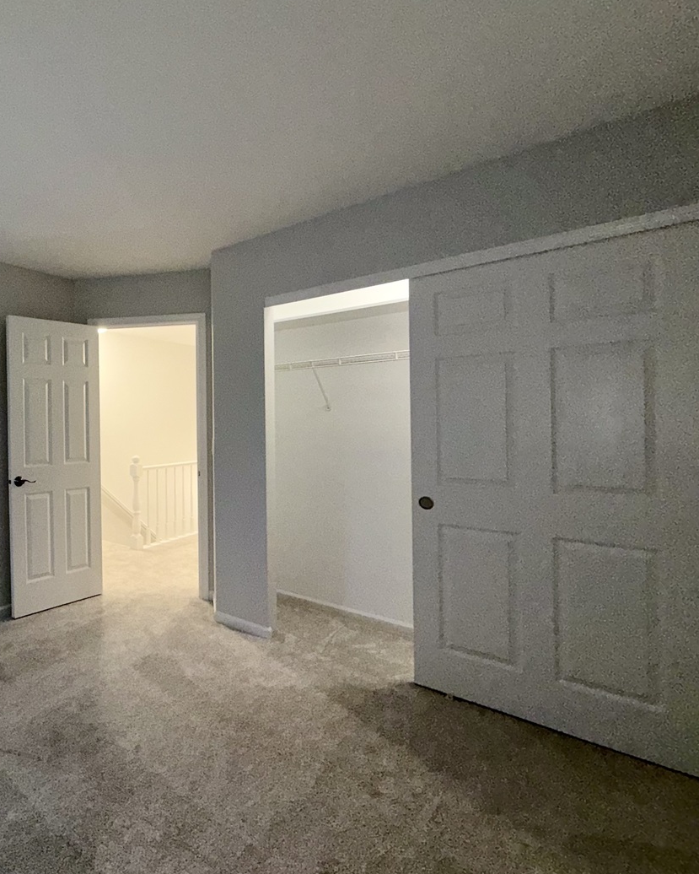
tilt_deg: -0.9
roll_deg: +1.1
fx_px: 491
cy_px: 424
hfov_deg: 61.8
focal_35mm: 19
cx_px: 95
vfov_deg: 83.3
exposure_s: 1/120
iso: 80
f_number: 2.2
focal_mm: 2.22
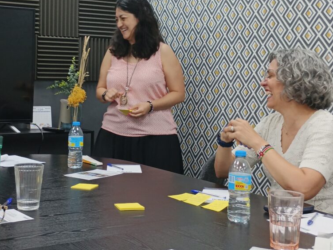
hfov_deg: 32.1
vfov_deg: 24.4
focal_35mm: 60
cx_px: 134
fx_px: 578
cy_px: 88
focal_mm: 4.26
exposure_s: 1/50
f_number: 1.8
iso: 238
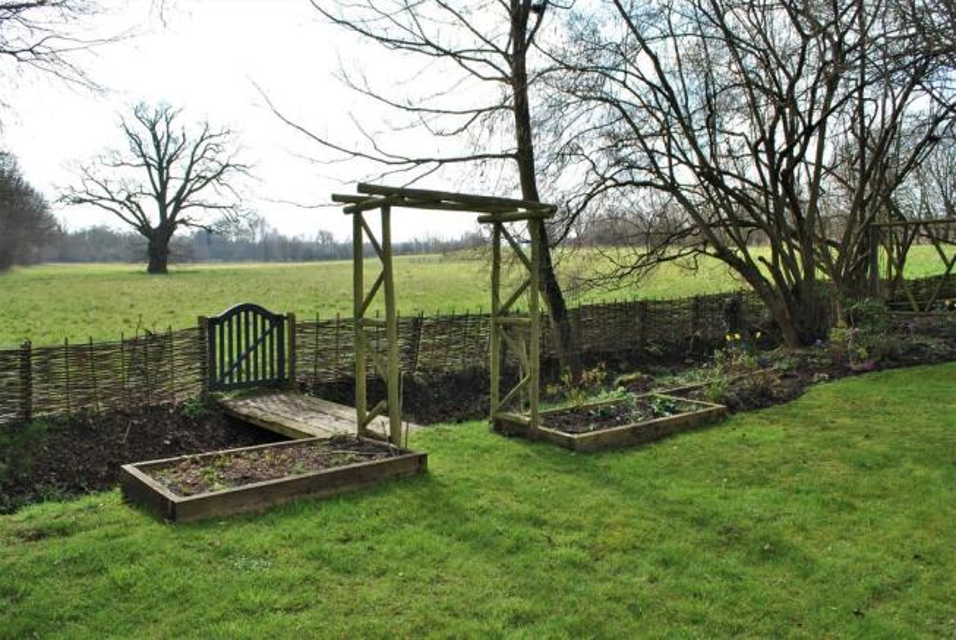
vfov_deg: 48.0
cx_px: 478
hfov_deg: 67.3
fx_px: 718
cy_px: 320
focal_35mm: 27
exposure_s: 1/200
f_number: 7.1
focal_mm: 18
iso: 100
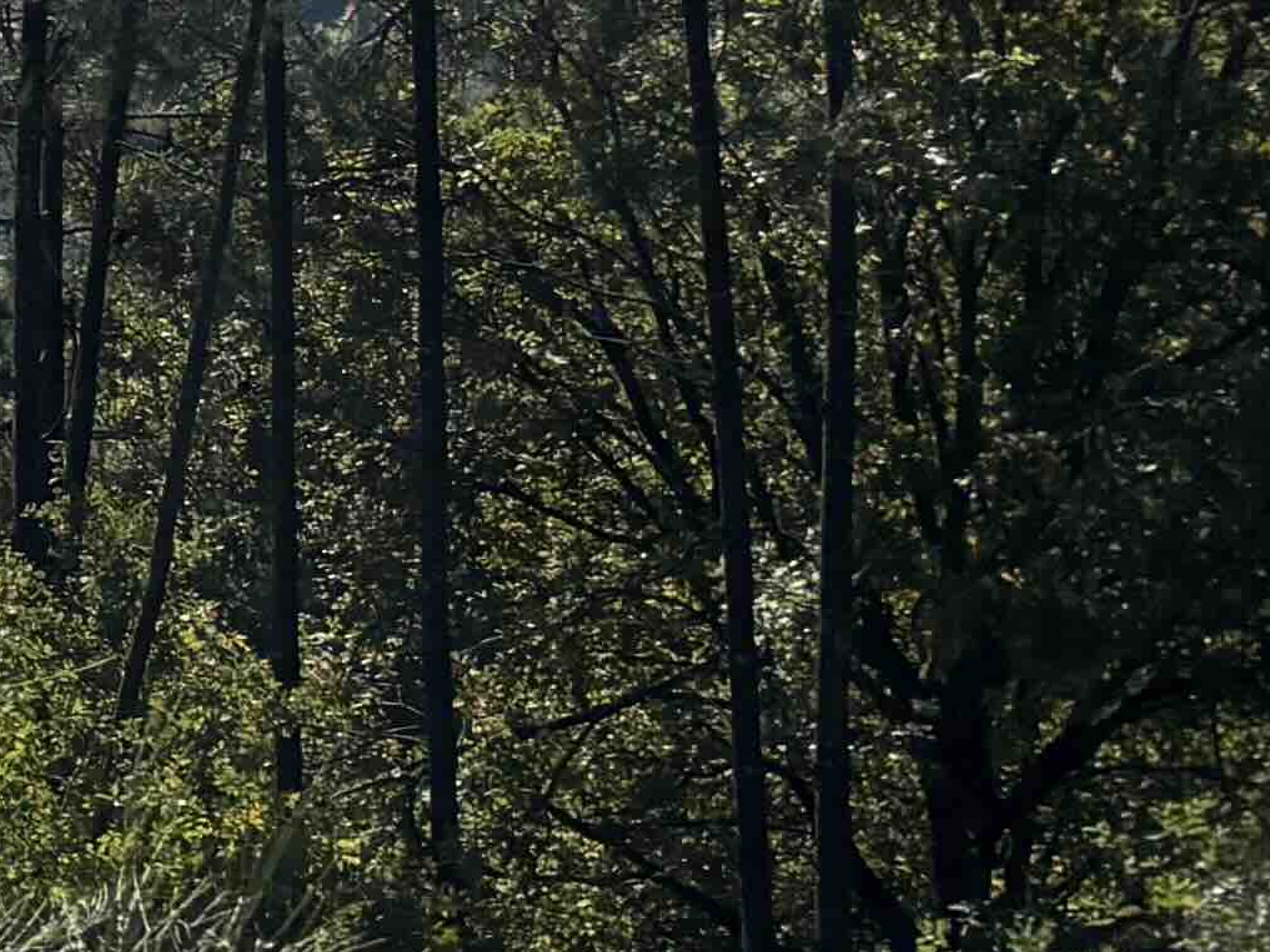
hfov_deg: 10.8
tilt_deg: -1.6
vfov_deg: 9.3
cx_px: -2105
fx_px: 5357
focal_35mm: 146
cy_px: -1140
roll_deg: +2.4
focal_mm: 5.96
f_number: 1.6
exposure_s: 1/8333
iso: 50
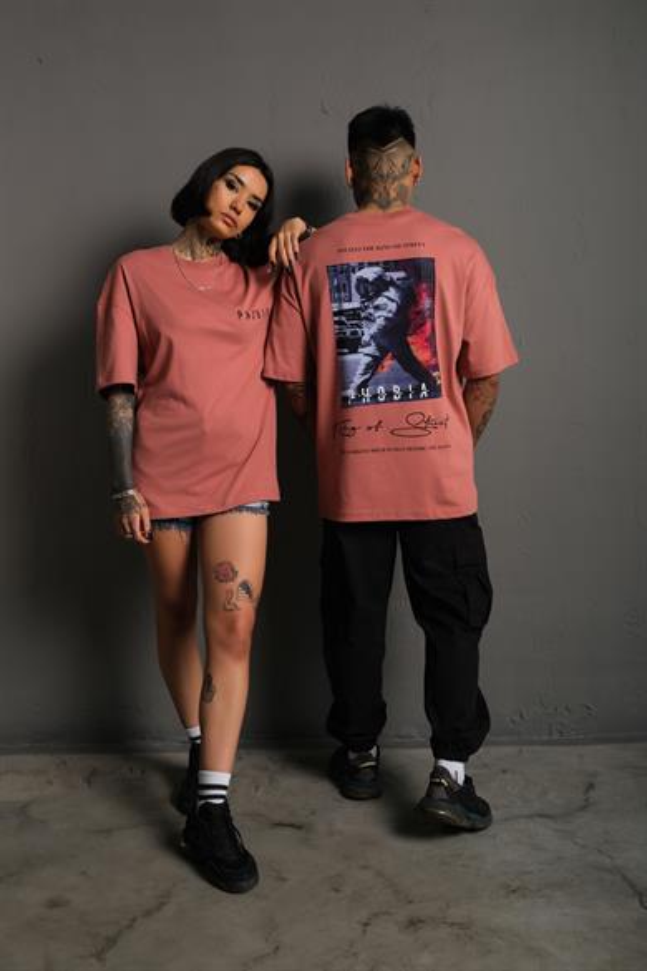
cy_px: 486
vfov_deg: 54.4
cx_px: 324
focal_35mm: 35
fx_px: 943
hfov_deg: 37.9
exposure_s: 1/160
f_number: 5
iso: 160
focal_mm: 23.3
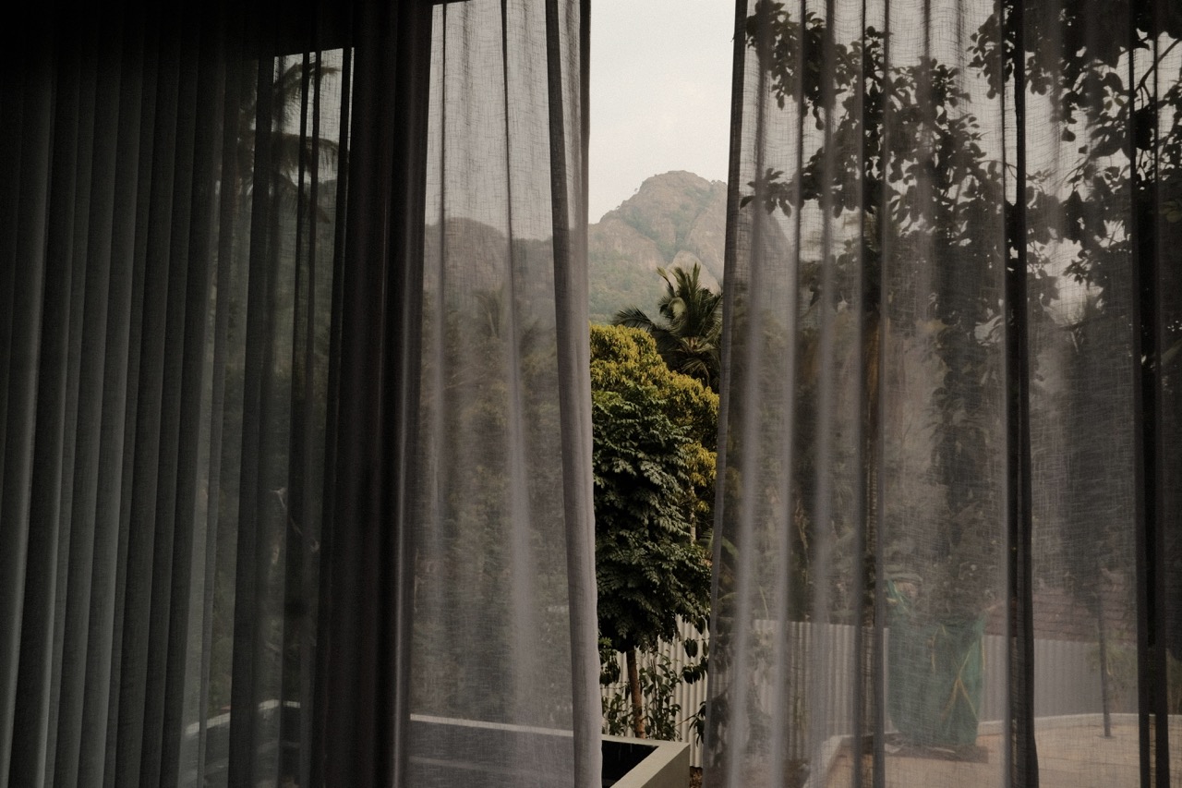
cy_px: 394
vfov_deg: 37.8
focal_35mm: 35
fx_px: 1149
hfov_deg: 54.4
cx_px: 591
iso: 200
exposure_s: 1/60
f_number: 13
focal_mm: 23
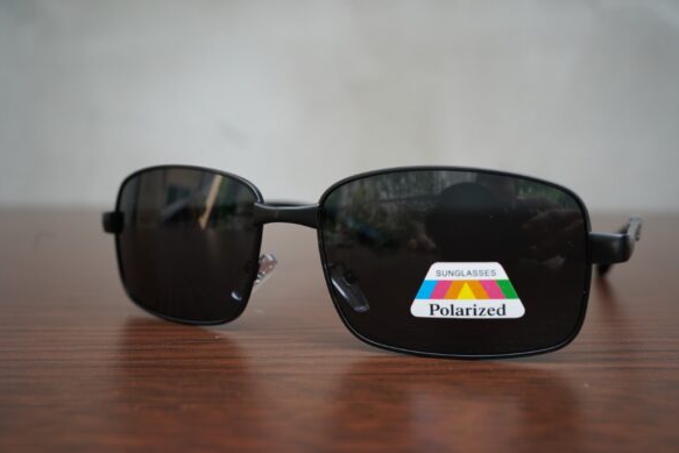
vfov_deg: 36.9
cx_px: 346
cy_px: 232
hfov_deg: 53.1
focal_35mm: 36
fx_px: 679
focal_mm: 35
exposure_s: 1/250
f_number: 8
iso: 1000
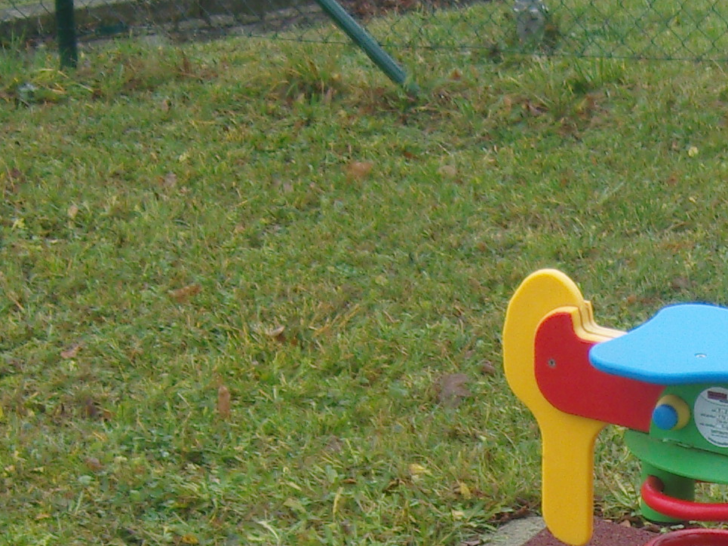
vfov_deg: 12.7
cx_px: 791
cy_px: 554
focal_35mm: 115
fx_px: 2419
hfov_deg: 16.6
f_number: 2.8
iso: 100
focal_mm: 7.3
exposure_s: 1/250
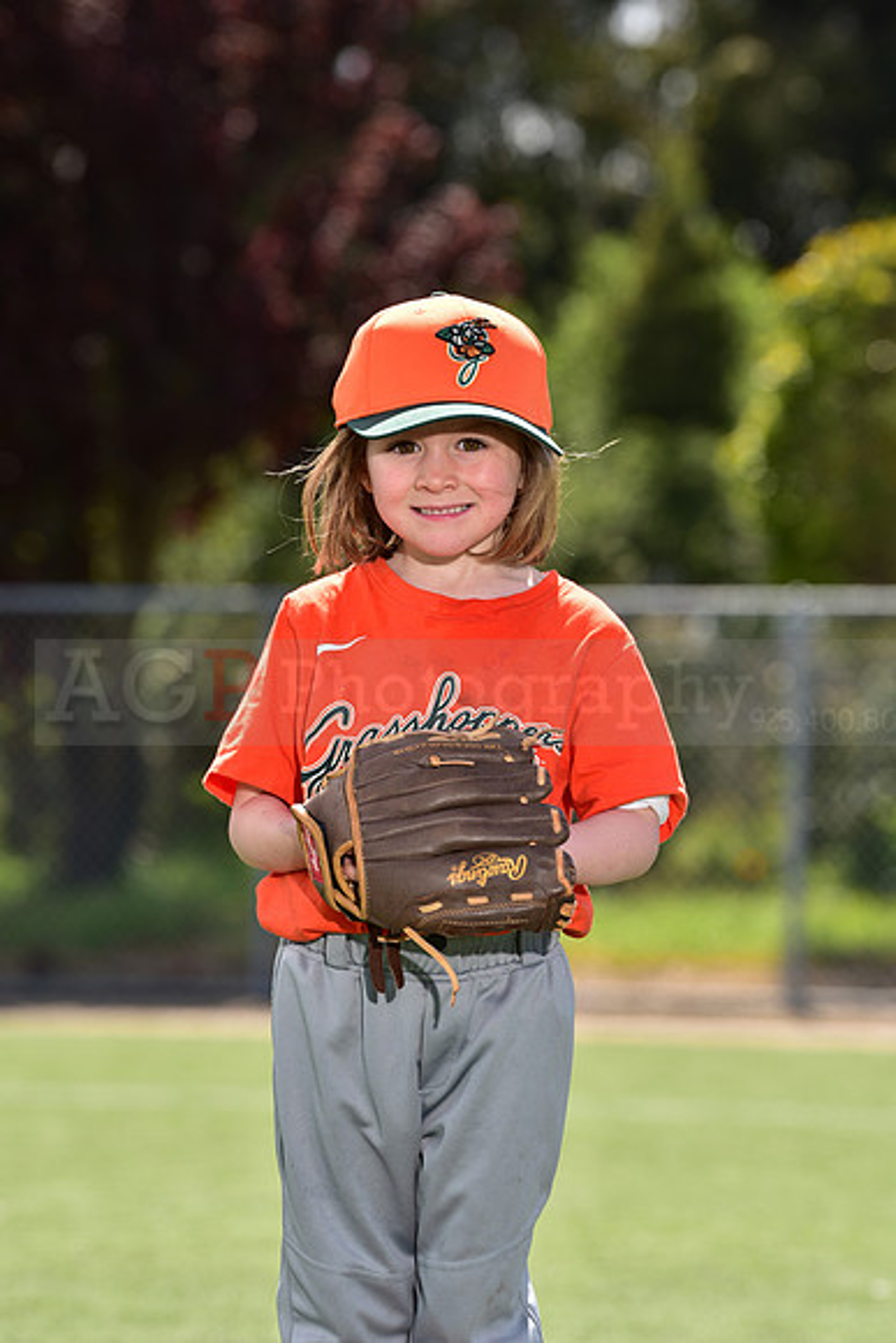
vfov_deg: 10.3
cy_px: 672
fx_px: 7462
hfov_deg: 6.9
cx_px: 448
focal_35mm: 200
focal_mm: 200
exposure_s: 1/200
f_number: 6.3
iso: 80
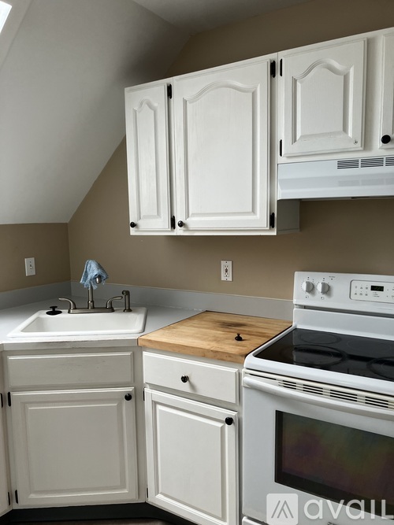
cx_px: 197
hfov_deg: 49.7
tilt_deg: -5.8
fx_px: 425
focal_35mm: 28
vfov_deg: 63.5
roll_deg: +1.2
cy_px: 262
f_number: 1.8
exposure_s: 1/121
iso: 80
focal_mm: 3.99
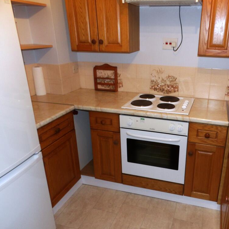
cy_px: 115
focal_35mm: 29
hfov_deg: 54.6
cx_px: 151
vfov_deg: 55.6
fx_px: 217
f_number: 4.1
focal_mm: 4.3
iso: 200
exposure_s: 1/15
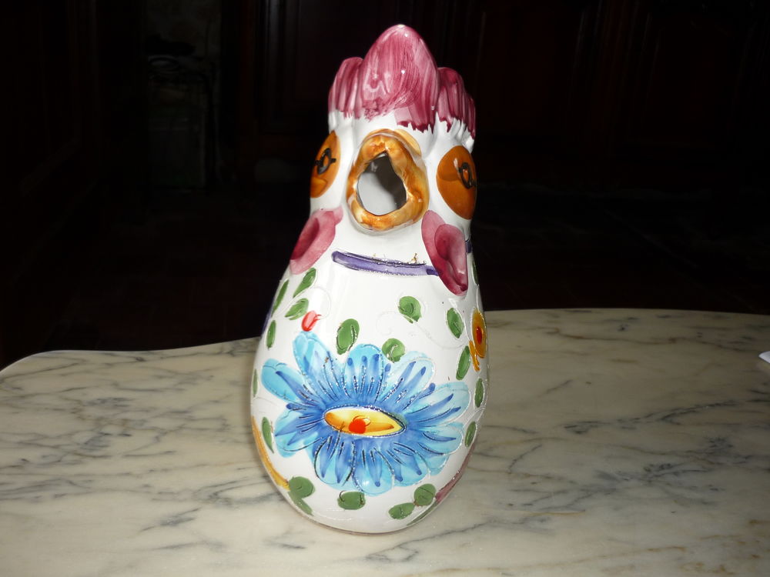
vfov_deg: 42.9
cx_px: 385
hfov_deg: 55.4
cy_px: 288
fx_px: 734
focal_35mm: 33
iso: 100
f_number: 2.8
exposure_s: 1/30
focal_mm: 5.5
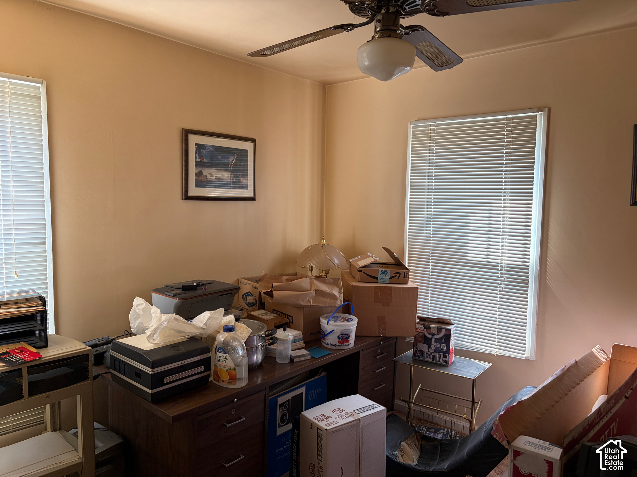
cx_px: 318
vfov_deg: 53.1
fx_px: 478
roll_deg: -1.3
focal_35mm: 26
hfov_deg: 67.3
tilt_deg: -3.5
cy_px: 238
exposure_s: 1/67
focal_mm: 5.96
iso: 125
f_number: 1.6
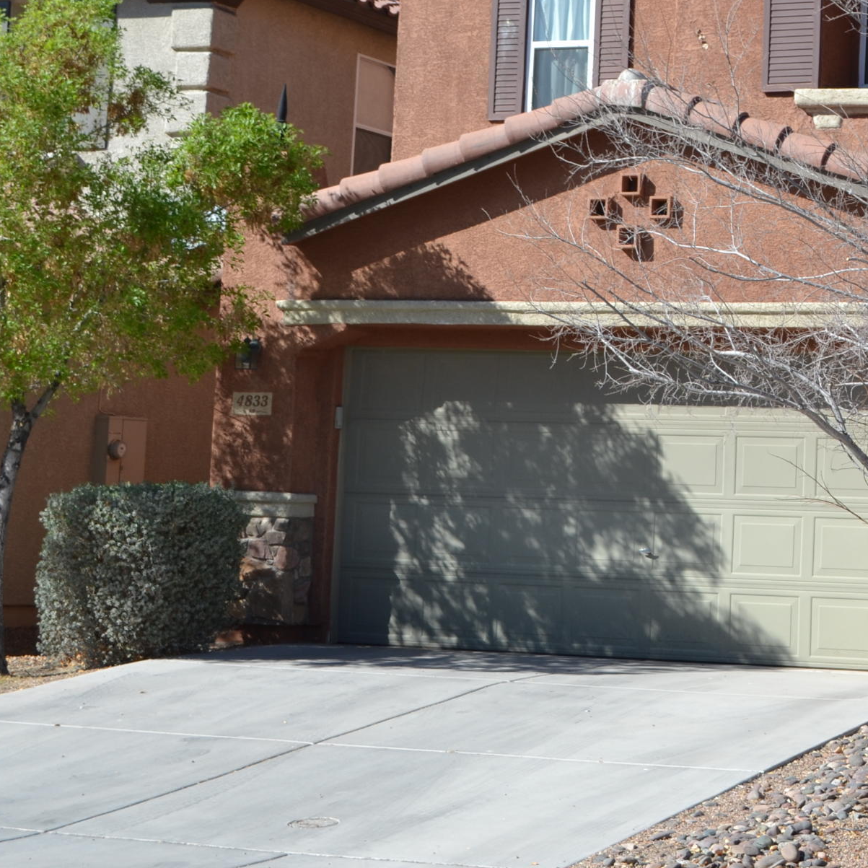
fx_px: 2525
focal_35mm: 89
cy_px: 170
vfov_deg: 19.3
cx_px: 913
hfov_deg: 18.9
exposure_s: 1/200
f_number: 7.1
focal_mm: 28
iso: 100
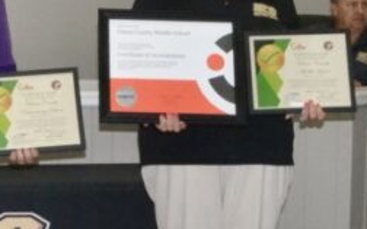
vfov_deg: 11.6
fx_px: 1119
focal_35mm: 112
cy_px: 167
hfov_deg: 17.9
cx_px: -54
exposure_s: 1/60
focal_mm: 18
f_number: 20
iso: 3200
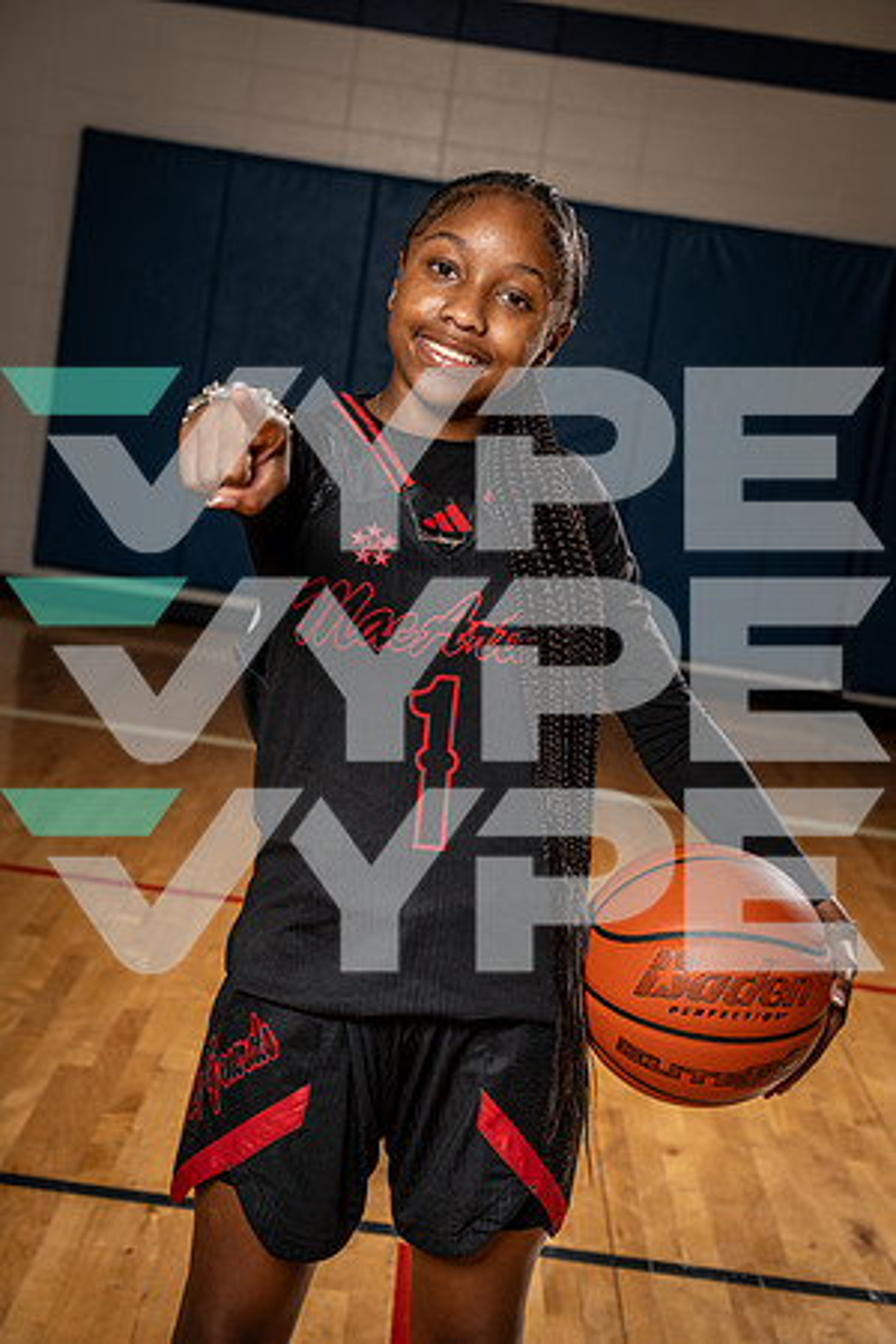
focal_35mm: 60
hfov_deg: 22.6
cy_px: 672
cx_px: 448
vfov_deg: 33.4
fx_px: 2240
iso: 125
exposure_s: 1/250
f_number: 5.6
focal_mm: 60
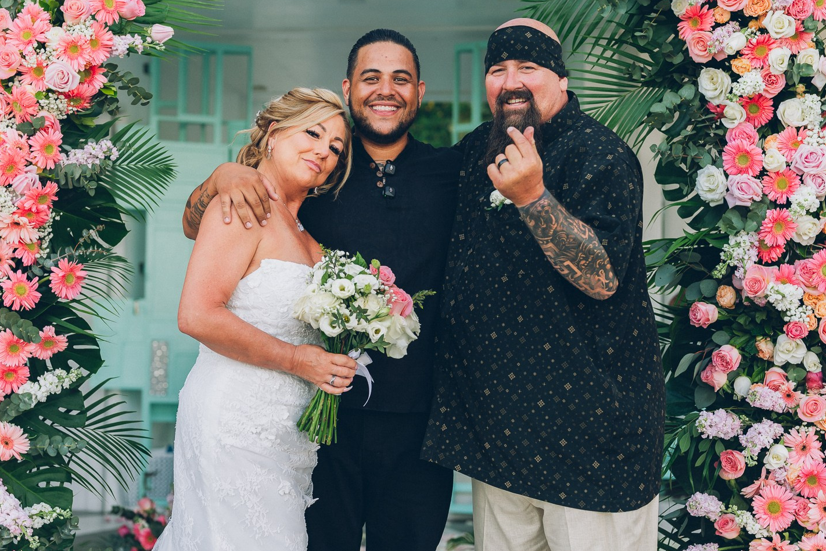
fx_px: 1652
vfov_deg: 18.9
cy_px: 291
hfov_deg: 28.1
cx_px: 369
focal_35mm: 72
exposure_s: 1/250
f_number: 2.5
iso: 160
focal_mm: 50
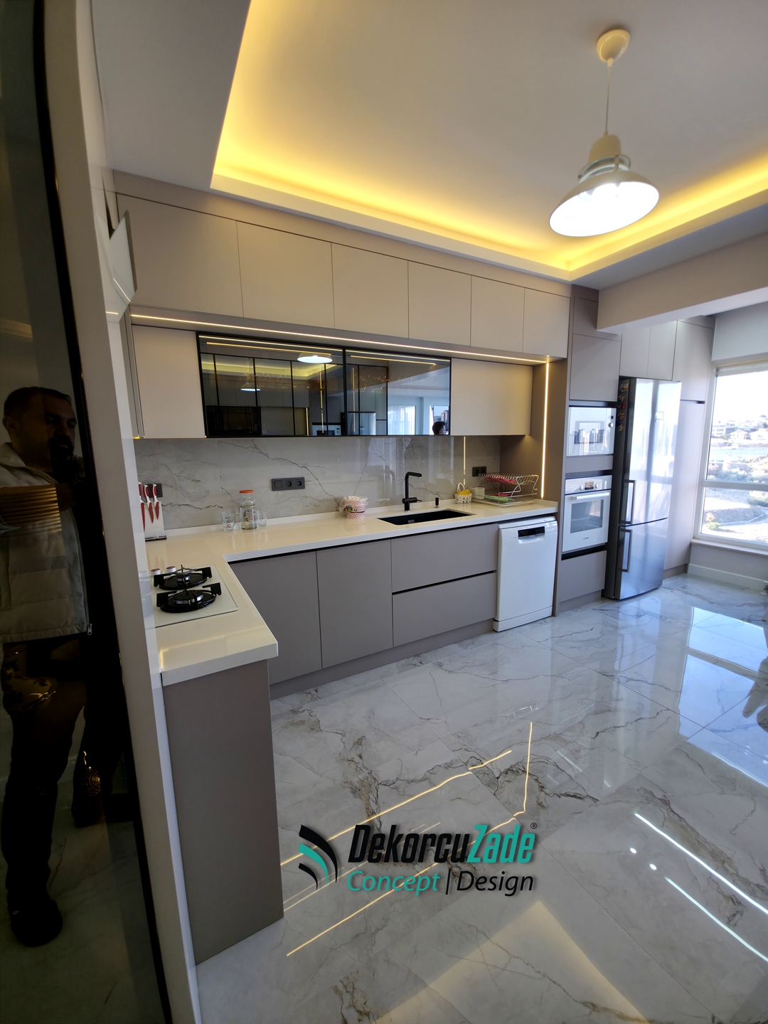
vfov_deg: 106.2
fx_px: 385
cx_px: 384
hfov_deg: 89.9
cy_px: 512
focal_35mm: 13
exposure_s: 1/179
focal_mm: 2.2
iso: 20
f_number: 1.9
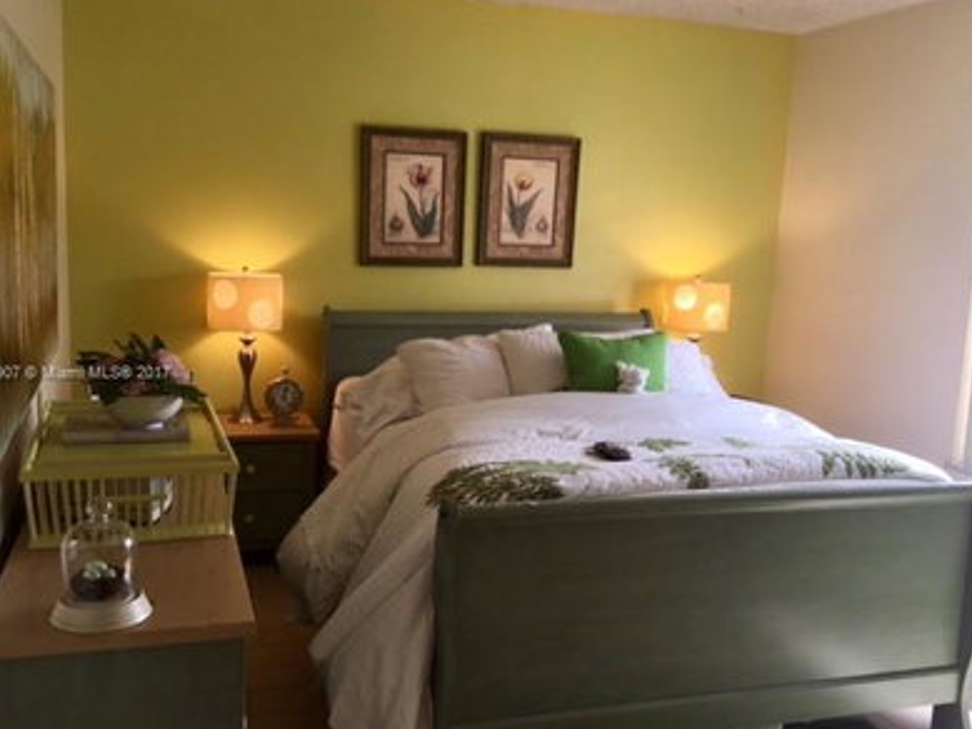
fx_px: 955
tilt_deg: -10.3
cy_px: 374
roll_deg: -3.3
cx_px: 474
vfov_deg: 41.8
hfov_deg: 53.9
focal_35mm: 34
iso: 25
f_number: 2.4
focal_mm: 3.3
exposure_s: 1/60
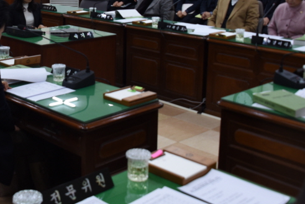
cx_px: 100
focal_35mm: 57
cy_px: 23
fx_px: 483
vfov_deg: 23.2
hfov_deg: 34.7
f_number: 5
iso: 800
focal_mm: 28
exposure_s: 1/125
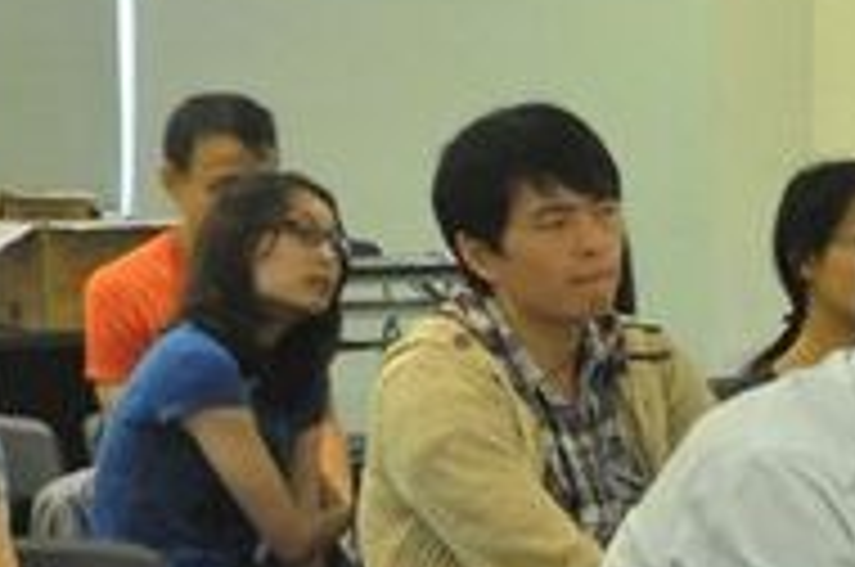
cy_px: 909
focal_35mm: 144
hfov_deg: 14.2
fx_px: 3414
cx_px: 590
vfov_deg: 9.2
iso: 3200
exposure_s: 1/45
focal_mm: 26
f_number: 4
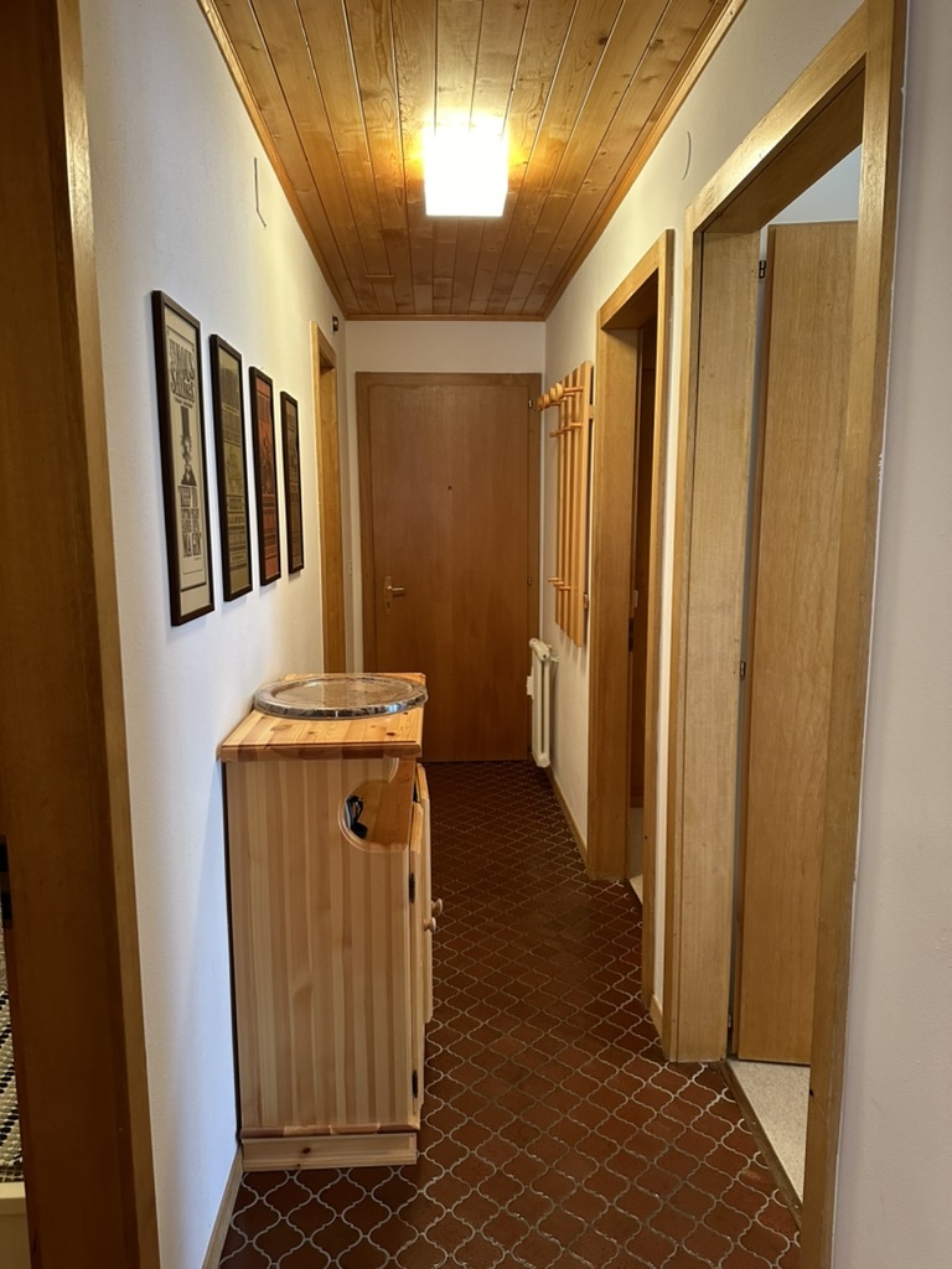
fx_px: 880
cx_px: 476
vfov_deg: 71.6
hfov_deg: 56.8
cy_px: 634
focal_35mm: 24
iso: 400
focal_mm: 6.86
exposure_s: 1/50
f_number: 1.78
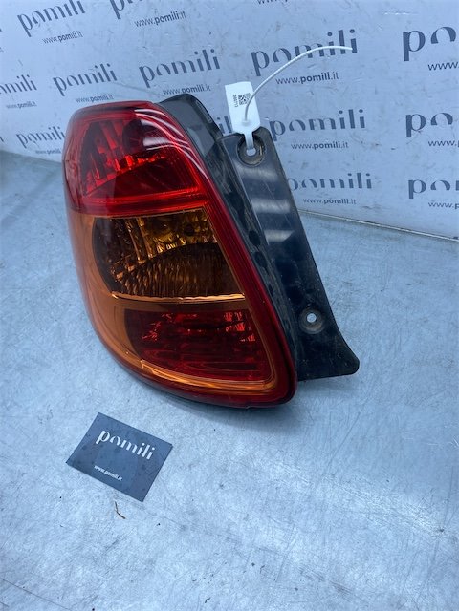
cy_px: 306
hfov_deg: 53.1
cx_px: 230
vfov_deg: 67.3
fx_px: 460
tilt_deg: -51.6
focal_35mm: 26
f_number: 1.8
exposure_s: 1/973
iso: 32
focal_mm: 4.25
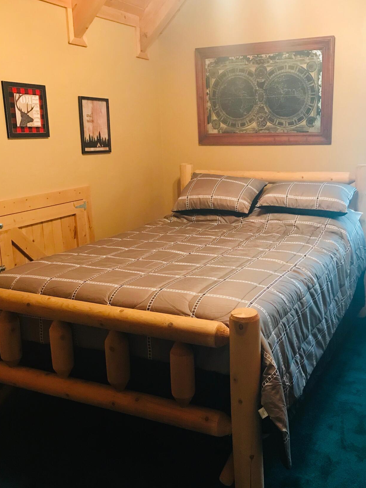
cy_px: 243
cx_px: 219
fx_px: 479
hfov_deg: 41.6
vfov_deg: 54.0
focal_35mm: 34
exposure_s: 1/15
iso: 100
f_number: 1.8
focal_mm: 3.99
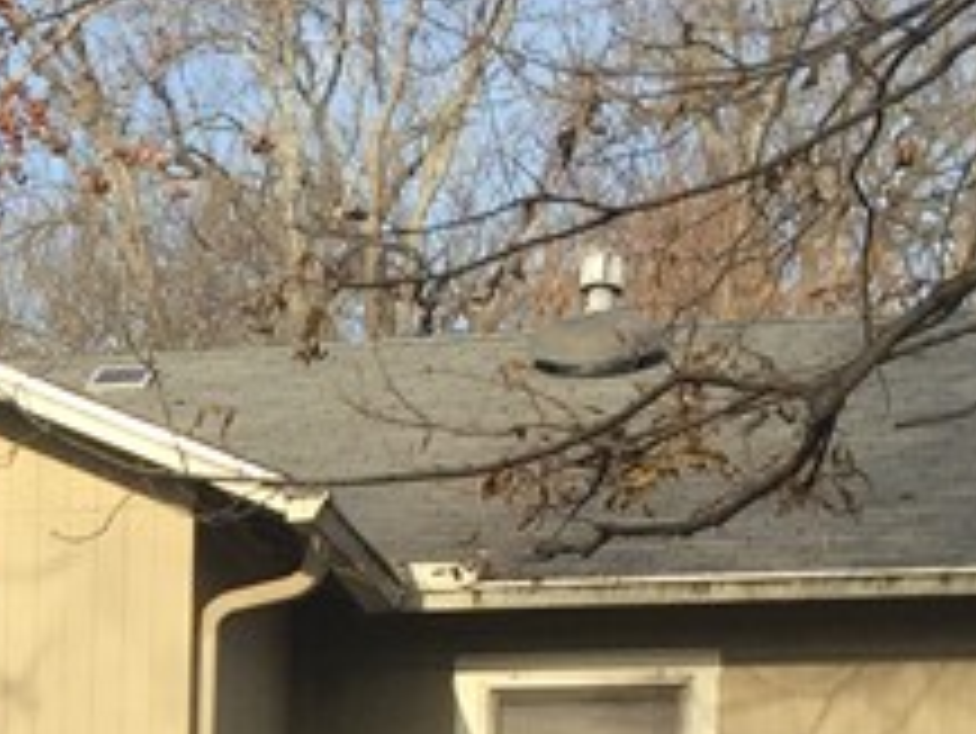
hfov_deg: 13.3
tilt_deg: -1.9
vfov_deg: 10.4
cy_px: 1184
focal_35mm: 137
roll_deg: -1.4
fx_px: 3865
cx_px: -643
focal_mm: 4.15
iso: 32
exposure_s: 1/775
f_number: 2.2
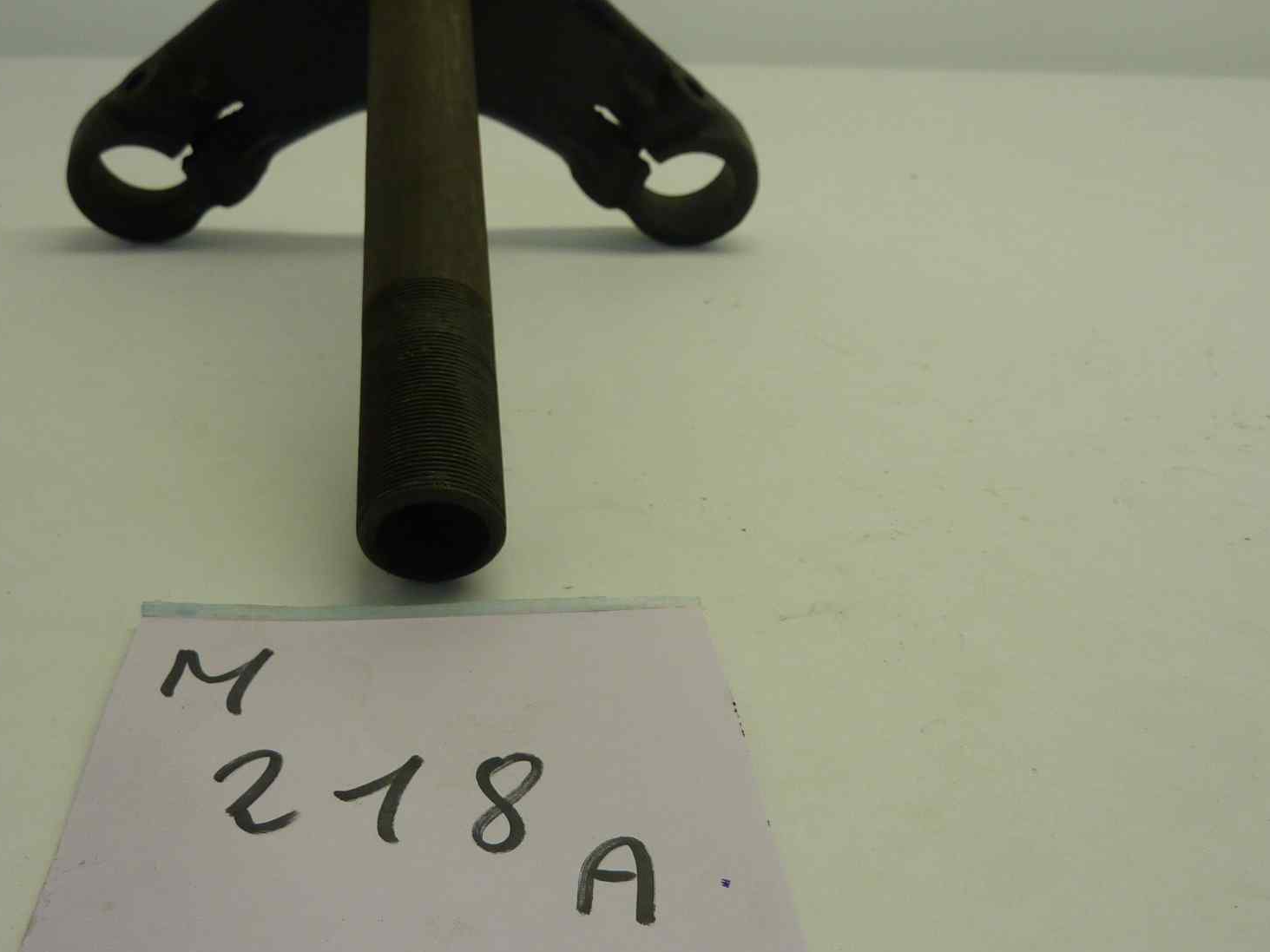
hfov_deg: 52.4
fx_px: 1284
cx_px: 543
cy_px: 471
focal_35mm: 35
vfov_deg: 40.7
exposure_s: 1/50
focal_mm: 4.1
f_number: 3.3
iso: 80
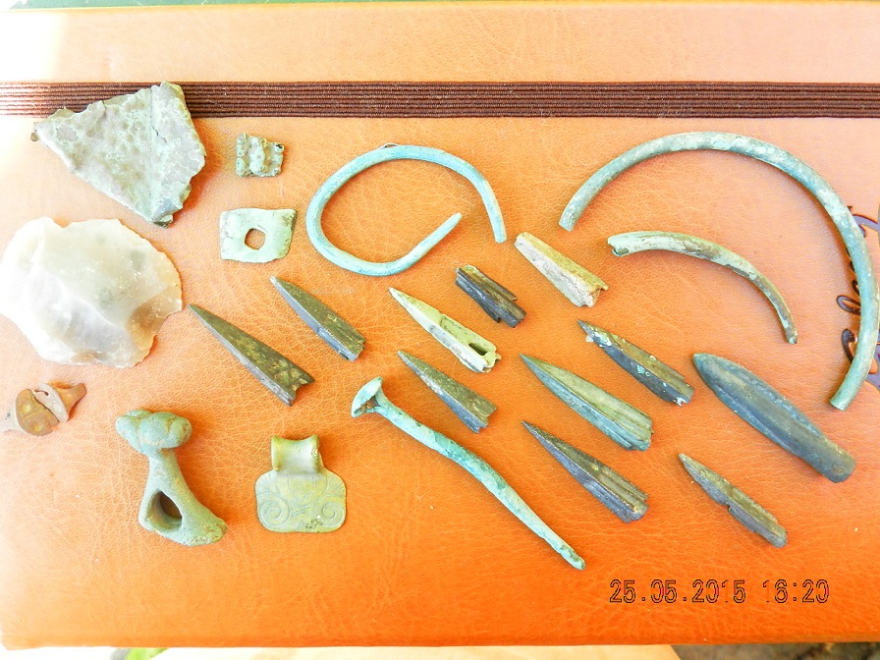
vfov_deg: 37.7
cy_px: 330
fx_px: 966
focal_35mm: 38
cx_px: 440
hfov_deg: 49.0
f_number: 4
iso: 160
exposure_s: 1/40
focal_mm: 6.7
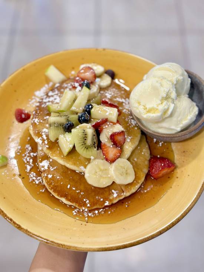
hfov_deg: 30.3
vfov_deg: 39.7
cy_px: 136
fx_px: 377
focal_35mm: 48
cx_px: 102
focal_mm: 6.86
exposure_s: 1/50
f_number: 1.78
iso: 80
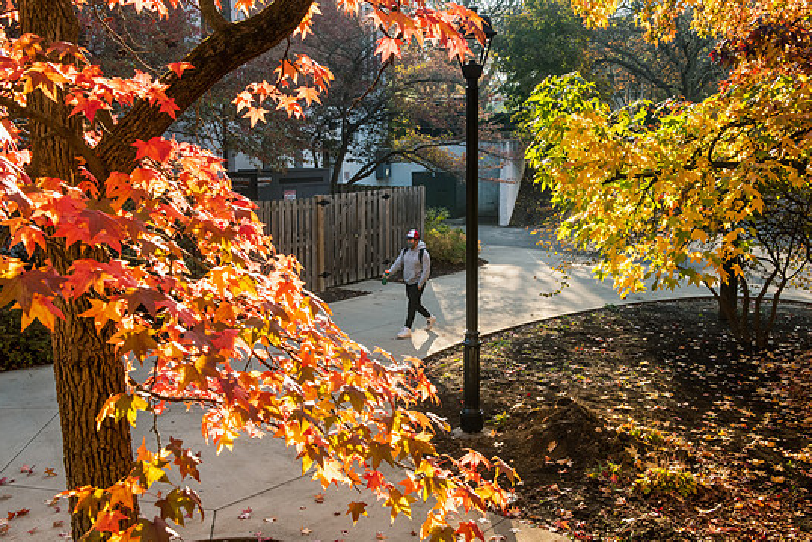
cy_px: 279
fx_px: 925
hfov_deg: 47.4
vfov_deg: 32.6
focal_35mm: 41
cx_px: 421
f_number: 10
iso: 800
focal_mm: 38
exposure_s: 1/250
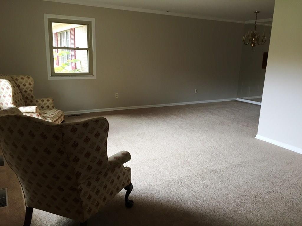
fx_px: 253
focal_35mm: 29
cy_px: 113
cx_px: 151
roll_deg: -2.1
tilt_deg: -13.3
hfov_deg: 61.7
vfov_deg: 48.2
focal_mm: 4.15
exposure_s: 1/30
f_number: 2.2
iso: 80
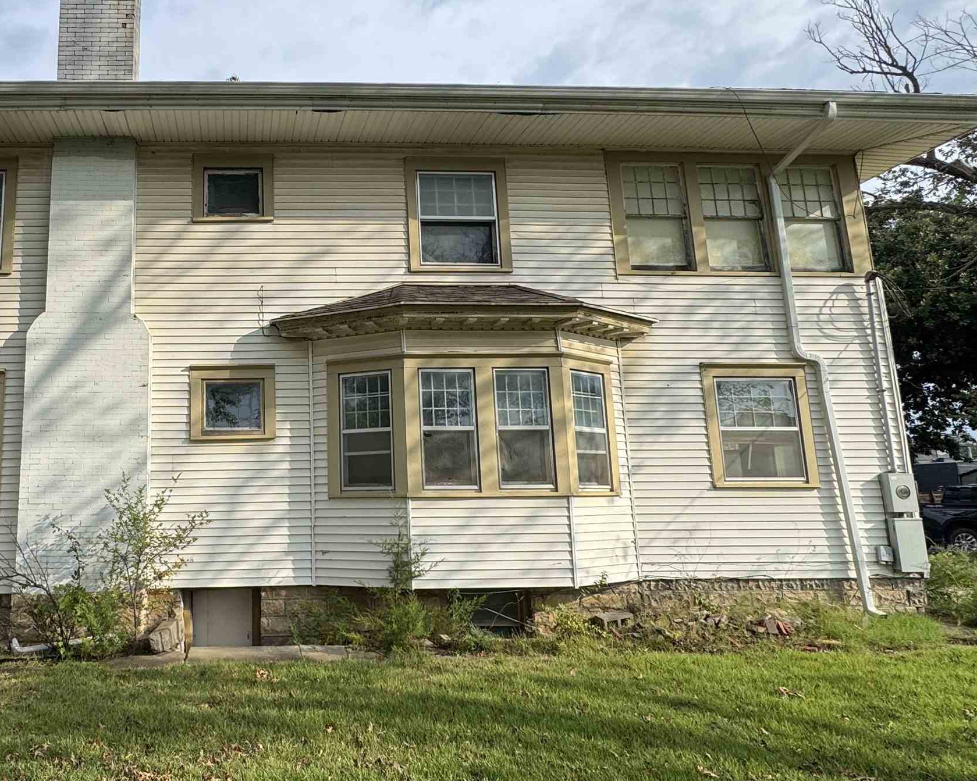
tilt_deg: +11.2
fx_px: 723
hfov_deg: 64.6
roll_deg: +1.2
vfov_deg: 56.8
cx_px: 263
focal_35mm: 25
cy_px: 380
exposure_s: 1/1048
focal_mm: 2.22
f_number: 2.2
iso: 50
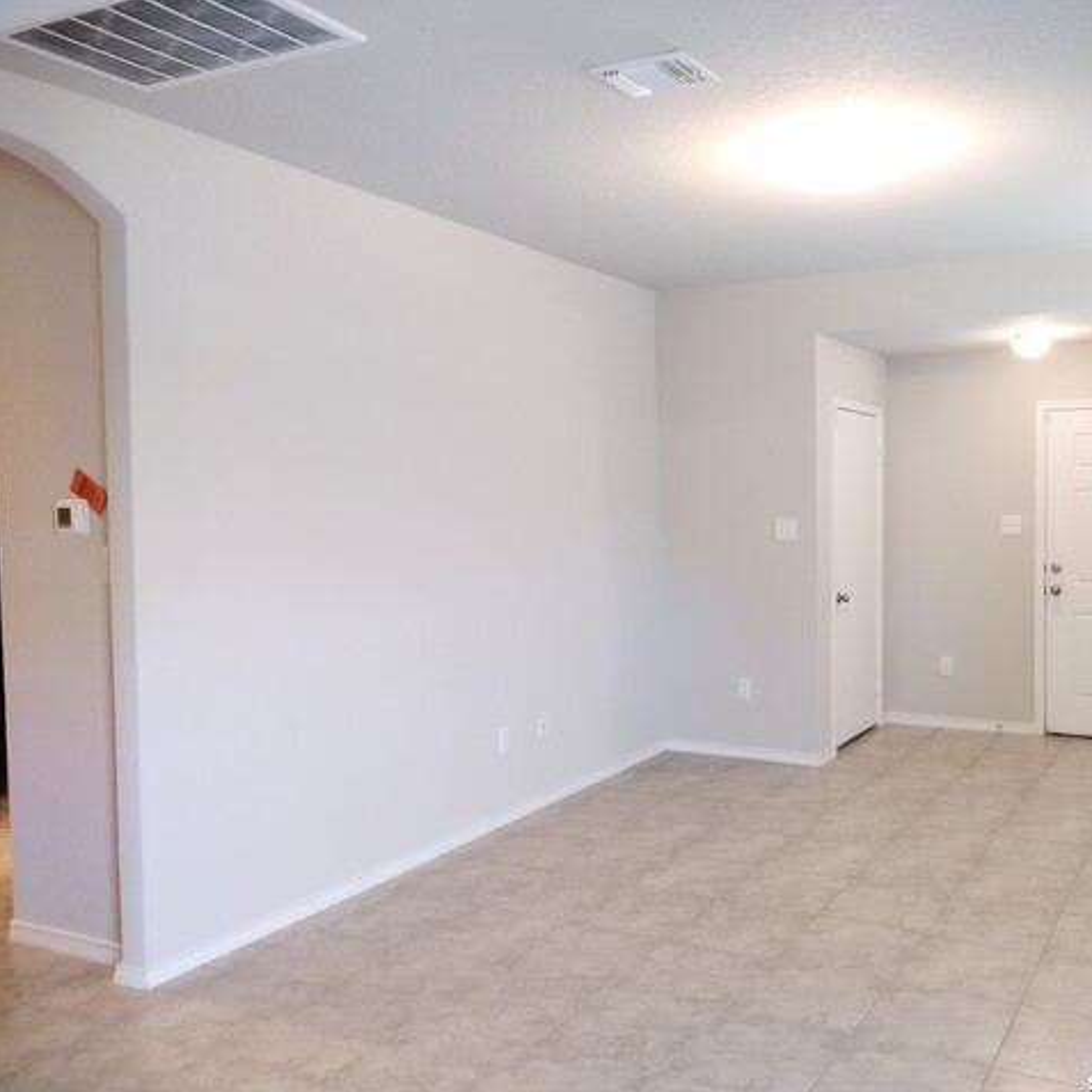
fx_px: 1142
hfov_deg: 50.2
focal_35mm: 32
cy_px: 547
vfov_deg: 51.1
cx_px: 728
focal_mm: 4.71
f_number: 1.7
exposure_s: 1/40
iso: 369
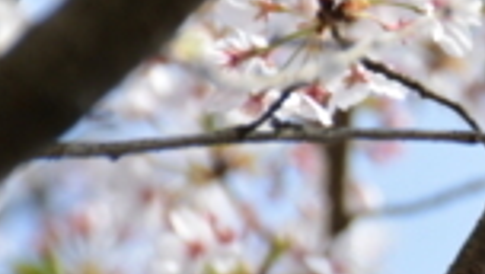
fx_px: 19961
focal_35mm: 1550
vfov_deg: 0.8
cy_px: -22
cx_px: 874
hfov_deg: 1.4
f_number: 6.3
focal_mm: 250
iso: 220
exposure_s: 1/400
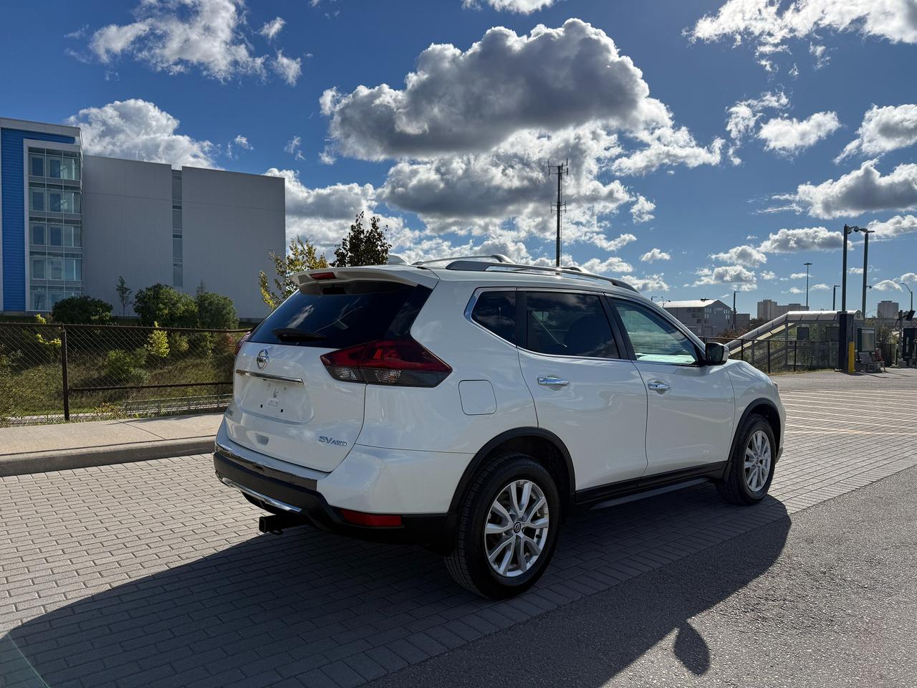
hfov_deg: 71.6
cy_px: 344
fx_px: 636
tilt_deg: -2.3
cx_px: 458
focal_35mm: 24
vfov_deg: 56.8
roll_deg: -1.5
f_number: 1.78
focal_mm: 6.76
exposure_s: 1/10309
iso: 80
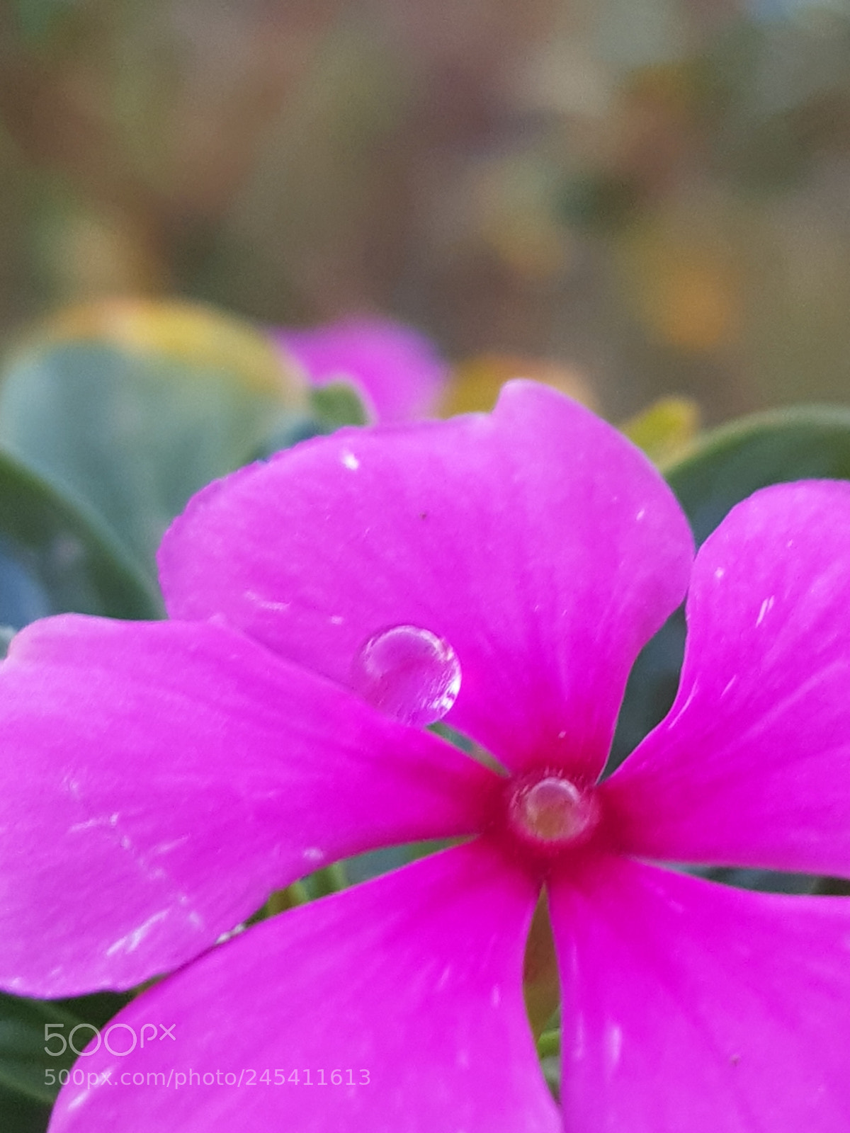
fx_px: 851
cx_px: 425
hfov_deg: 53.1
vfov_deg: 67.3
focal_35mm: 26
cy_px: 566
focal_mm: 4.2
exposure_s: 1/120
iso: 64
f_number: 1.7
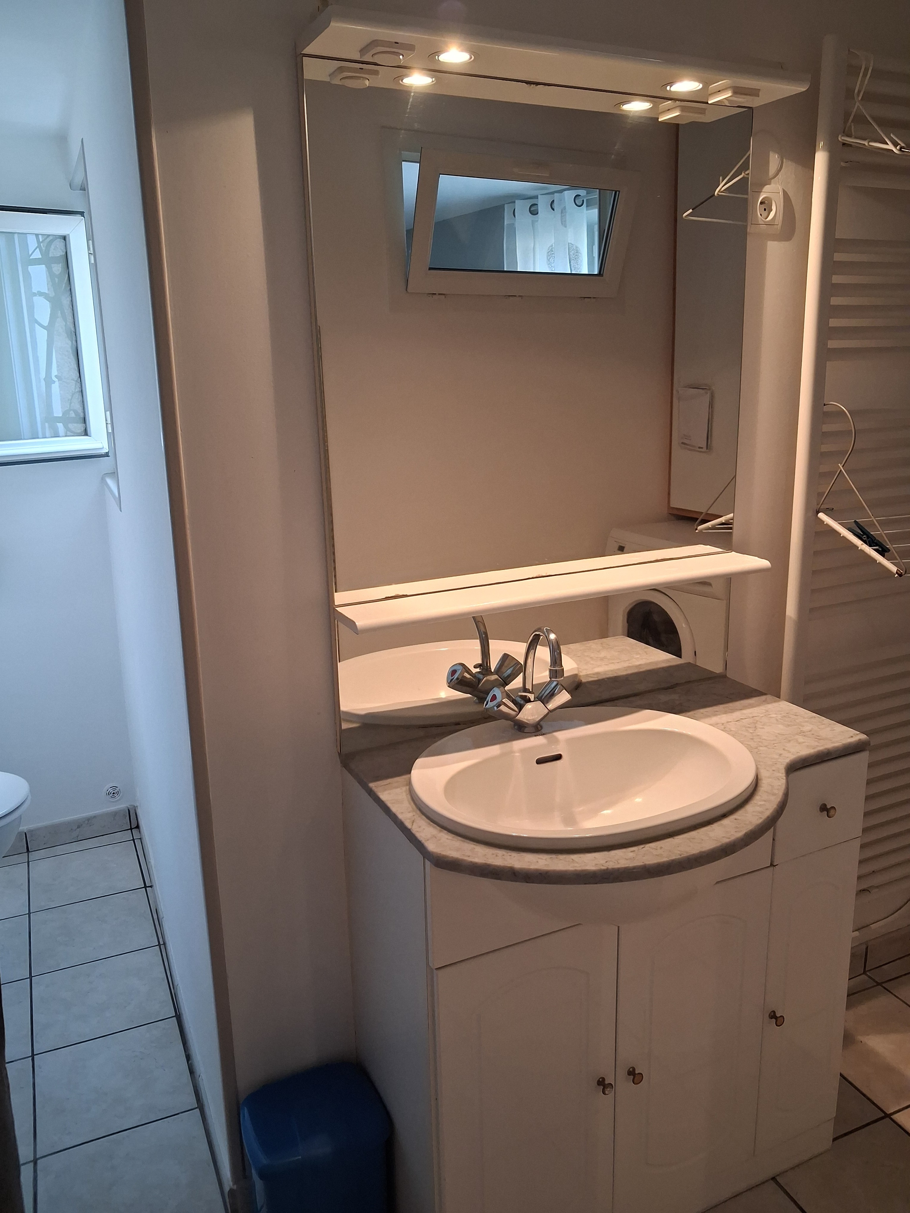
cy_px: 606
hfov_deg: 51.4
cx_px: 455
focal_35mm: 27
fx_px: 946
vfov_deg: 65.3
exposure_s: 1/100
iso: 400
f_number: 1.8
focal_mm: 4
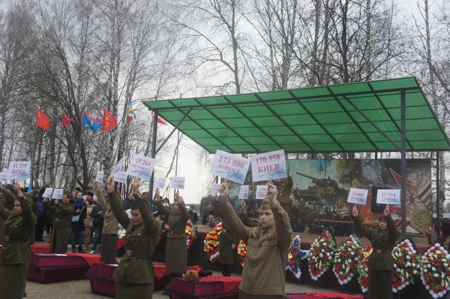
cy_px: 150
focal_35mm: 39
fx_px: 487
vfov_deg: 34.2
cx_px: 225
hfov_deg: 49.6
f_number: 6.3
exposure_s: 1/80
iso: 200
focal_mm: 26
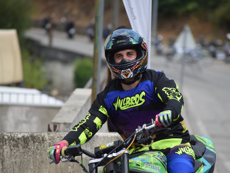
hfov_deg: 5.3
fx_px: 2485
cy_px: 87
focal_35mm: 374
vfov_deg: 4.0
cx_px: 129
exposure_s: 1/1000
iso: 500
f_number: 5.6
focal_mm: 230
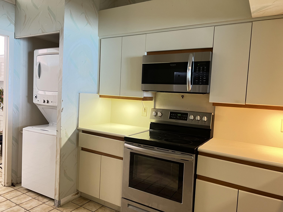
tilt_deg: -3.9
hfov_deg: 67.3
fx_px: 213
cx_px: 142
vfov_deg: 53.1
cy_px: 106
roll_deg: -2.6
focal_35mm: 26
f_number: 1.5
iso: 320
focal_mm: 5.7
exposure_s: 1/60
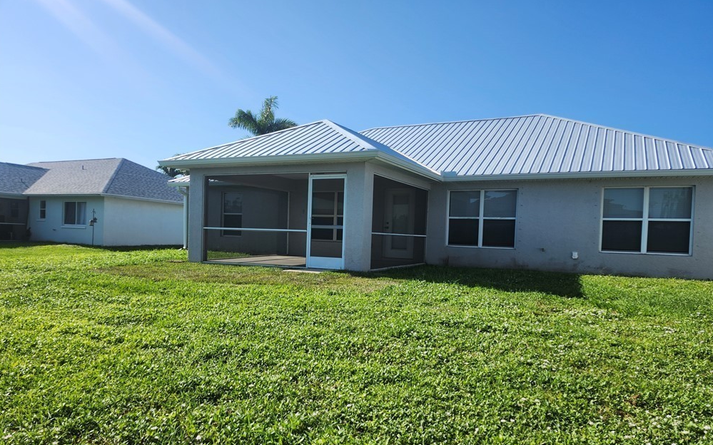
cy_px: 248
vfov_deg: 49.2
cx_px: 358
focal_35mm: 25
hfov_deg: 72.6
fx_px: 486
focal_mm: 5.54
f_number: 1.8
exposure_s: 1/1521
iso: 25
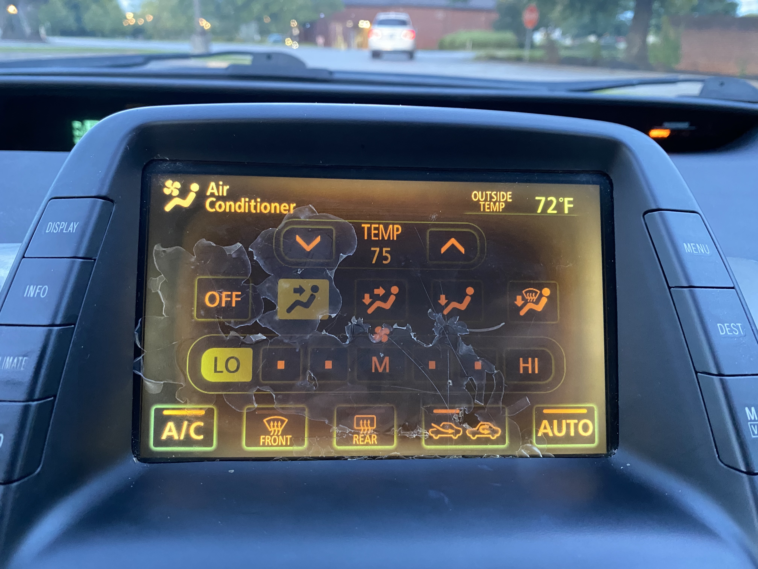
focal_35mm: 26
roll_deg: -2.4
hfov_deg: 67.3
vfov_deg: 53.1
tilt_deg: -23.2
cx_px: 379
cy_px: 284
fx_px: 569
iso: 500
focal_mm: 4.25
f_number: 1.8
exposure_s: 1/30
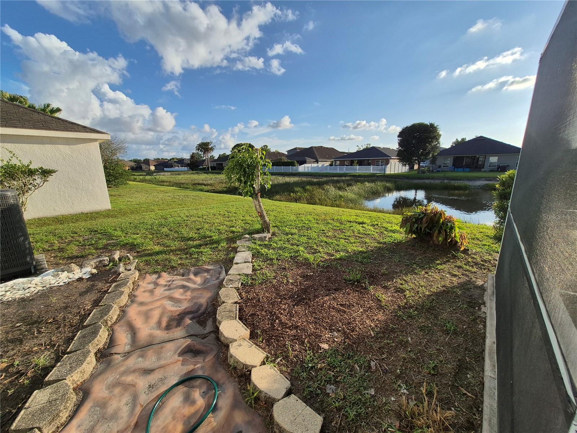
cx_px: 288
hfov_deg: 106.2
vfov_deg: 89.9
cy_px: 216
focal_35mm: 13
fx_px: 217
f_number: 2.2
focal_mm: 1.74
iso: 50
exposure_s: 1/1976
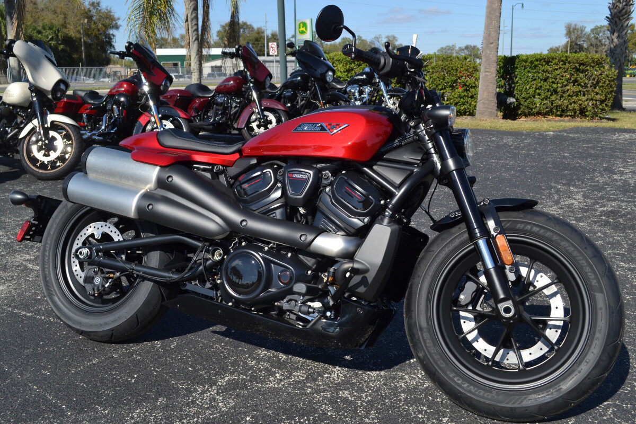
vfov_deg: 36.9
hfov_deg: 53.1
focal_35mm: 36
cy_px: 212
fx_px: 636
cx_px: 318
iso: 100
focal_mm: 24
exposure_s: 1/250
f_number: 8
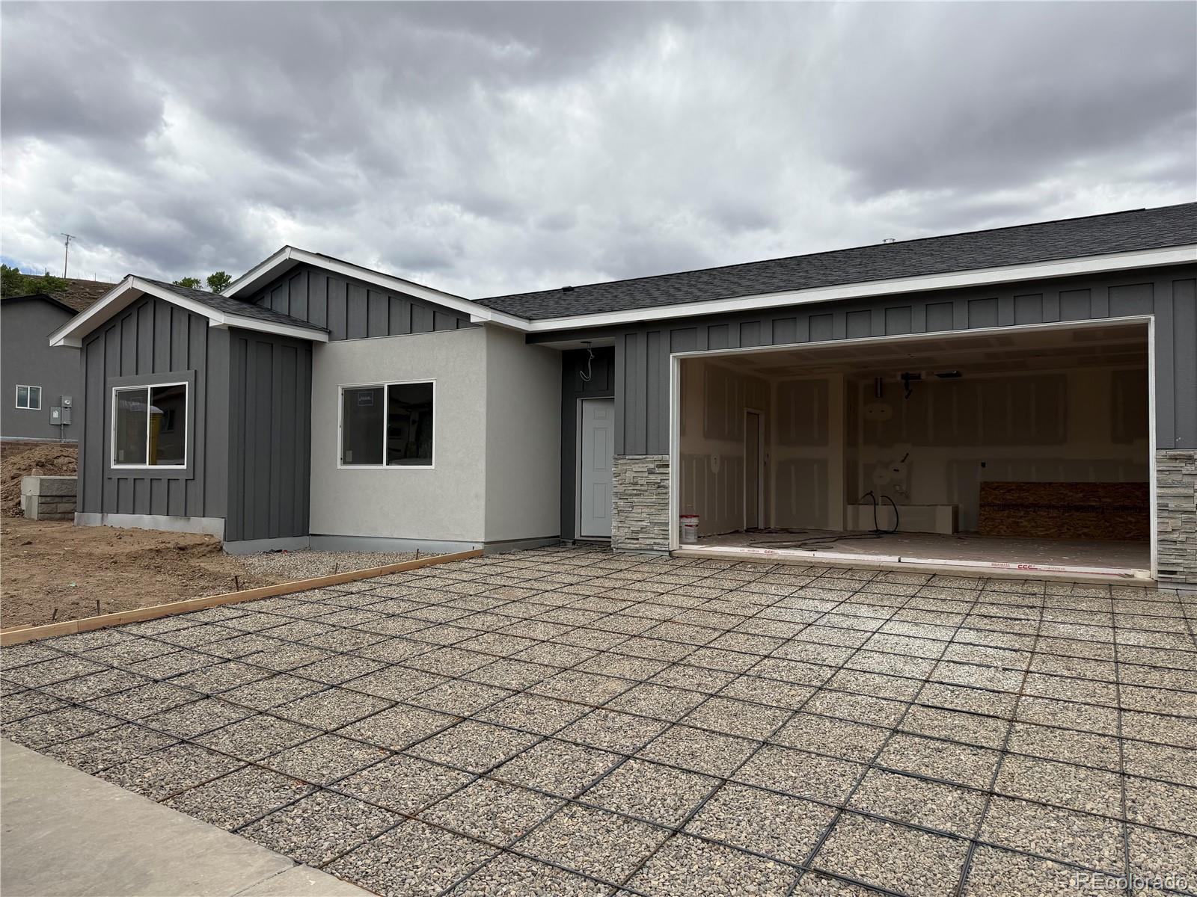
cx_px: 598
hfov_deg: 71.6
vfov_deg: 56.8
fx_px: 830
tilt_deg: +1.2
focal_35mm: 24
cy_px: 448
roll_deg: -0.4
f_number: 1.78
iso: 80
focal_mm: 6.76
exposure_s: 1/6173
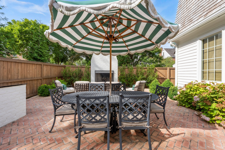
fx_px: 94
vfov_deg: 77.3
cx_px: 112
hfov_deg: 100.4
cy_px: 75
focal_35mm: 15
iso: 1250
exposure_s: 1/1000
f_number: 9
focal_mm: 15
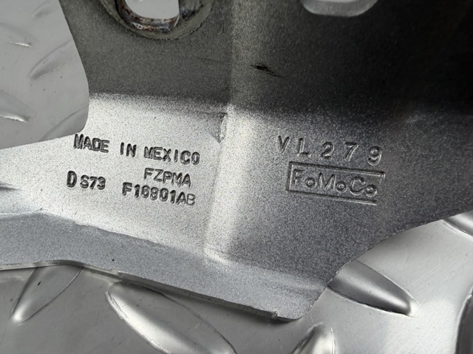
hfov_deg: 71.6
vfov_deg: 56.8
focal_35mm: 24
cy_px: 177
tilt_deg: -53.2
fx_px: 328
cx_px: 236
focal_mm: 2.22
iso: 32
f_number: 2.2
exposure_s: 1/100
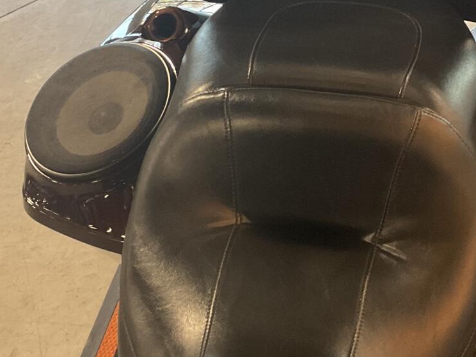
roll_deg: +15.1
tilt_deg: -36.2
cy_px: 83
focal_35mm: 78
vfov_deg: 18.8
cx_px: 334
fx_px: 1073
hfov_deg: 24.8
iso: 100
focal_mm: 3
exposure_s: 1/50
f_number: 1.8
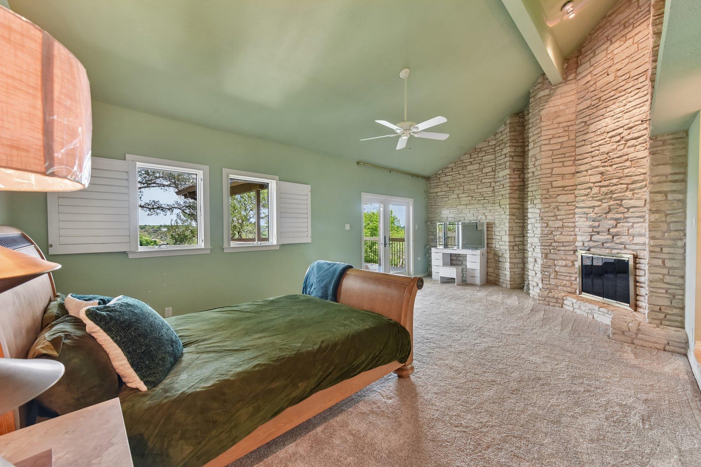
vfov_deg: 81.2
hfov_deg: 104.3
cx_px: 350
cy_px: 234
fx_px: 273
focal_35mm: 14
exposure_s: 1/15
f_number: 8
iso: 640
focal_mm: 14
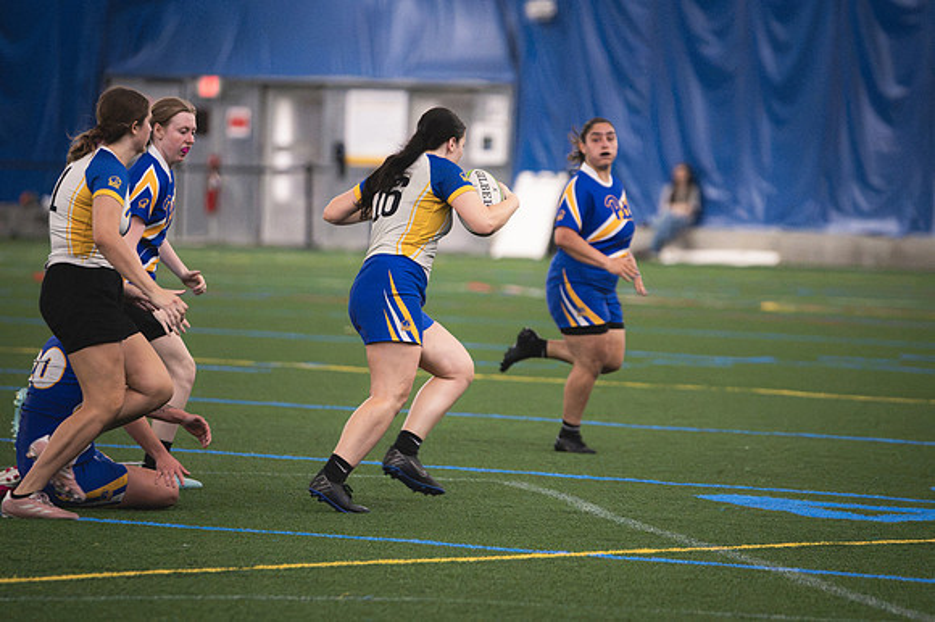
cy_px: 311
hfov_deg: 6.9
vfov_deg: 4.6
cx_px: 468
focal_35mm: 300
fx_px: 7787
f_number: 2.8
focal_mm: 200
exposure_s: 1/640
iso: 10000
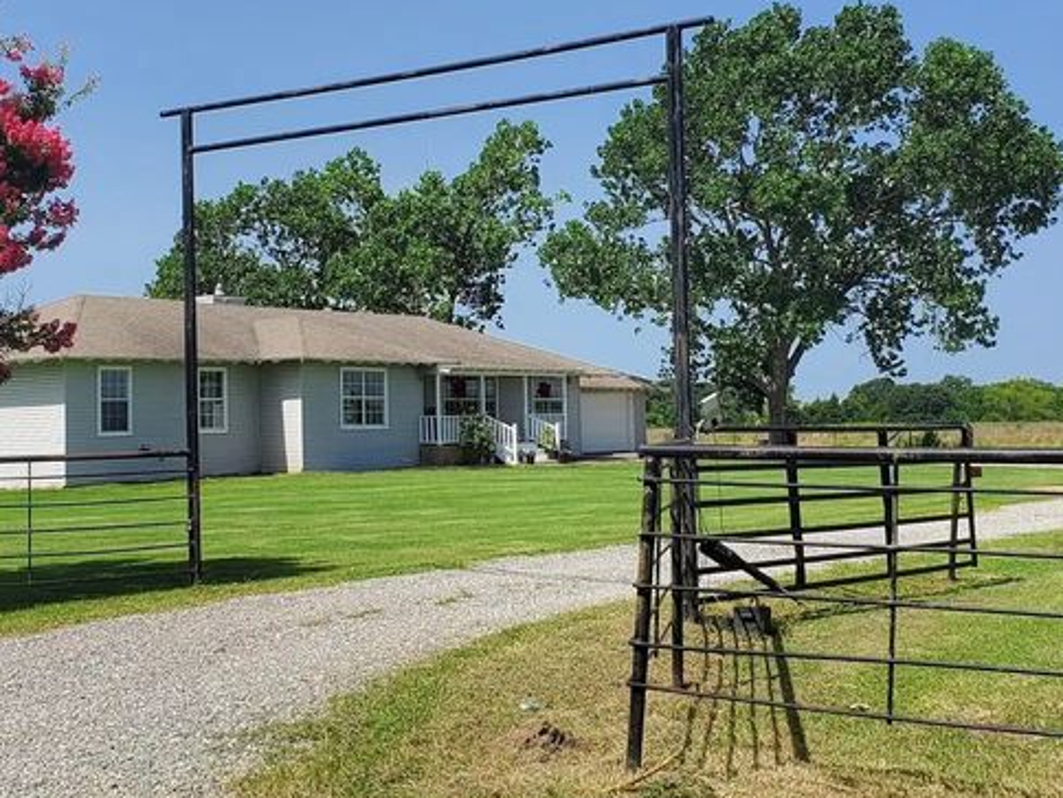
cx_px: 384
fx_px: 1689
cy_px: 262
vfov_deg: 26.4
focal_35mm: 55
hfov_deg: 34.7
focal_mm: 4.3
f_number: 2.4
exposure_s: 1/1859
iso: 50
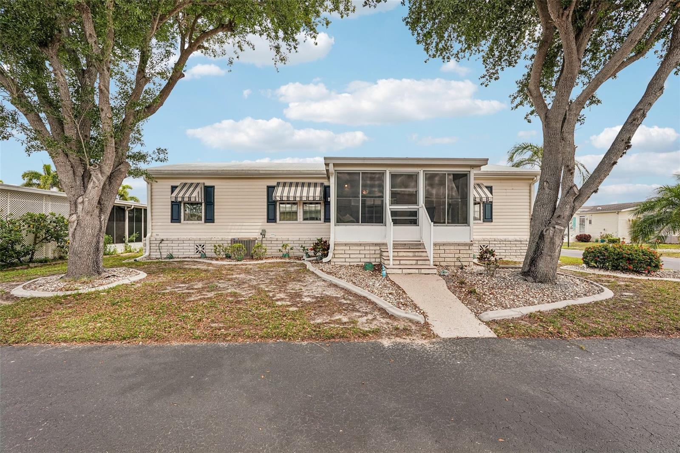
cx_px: 340
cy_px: 226
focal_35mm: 16
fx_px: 302
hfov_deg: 96.7
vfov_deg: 73.7
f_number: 8
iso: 400
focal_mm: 16
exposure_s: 1/500
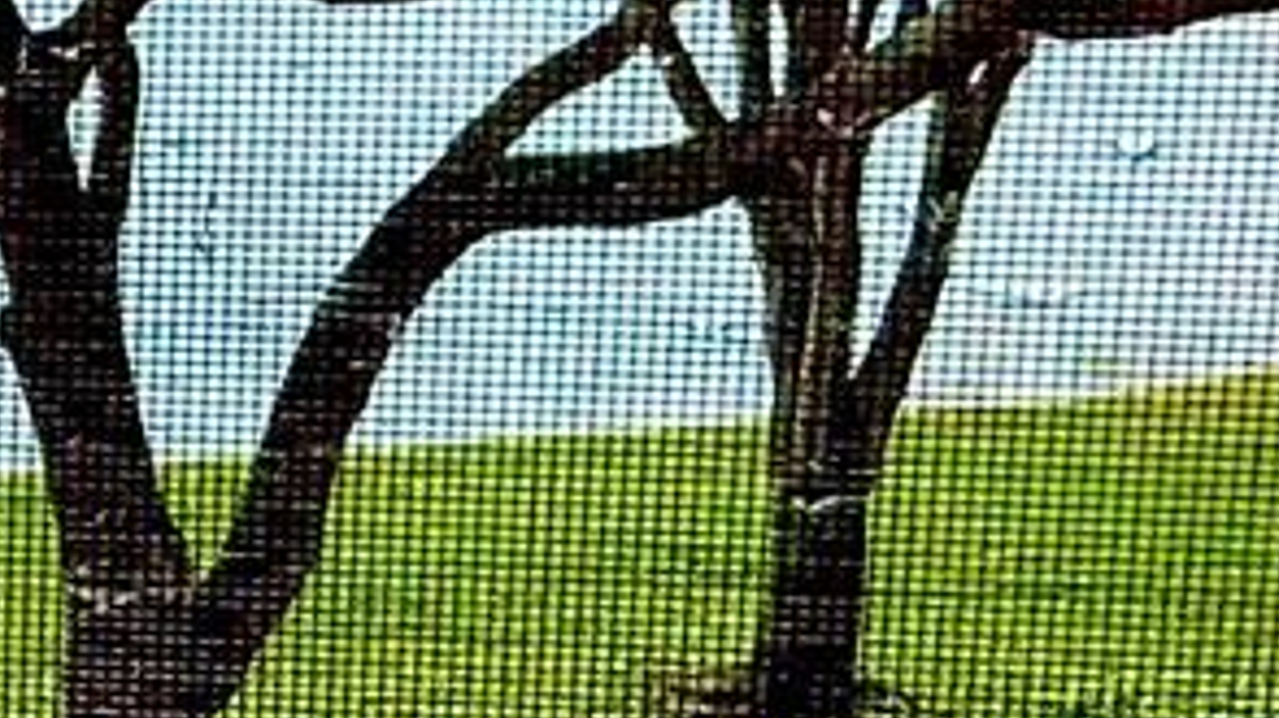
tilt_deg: -7.5
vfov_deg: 14.5
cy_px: 257
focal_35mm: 83
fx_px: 2813
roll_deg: -0.5
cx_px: -518
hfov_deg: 22.1
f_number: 2.2
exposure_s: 1/1613
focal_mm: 2.22
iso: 50
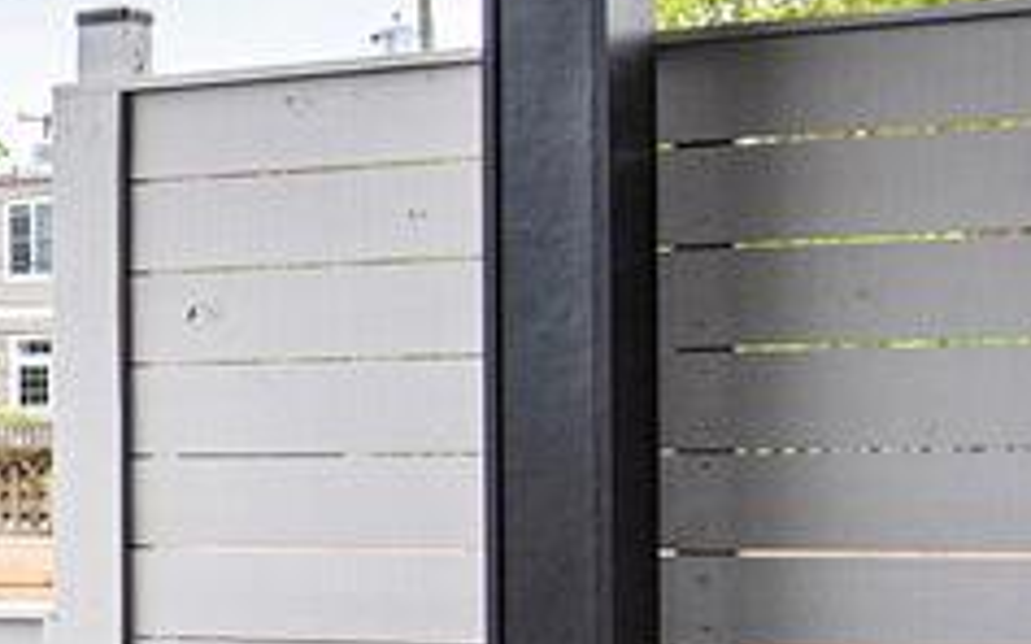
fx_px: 3343
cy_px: 557
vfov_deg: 10.9
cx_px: -861
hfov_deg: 15.1
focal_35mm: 119
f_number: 8
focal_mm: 16
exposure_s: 1/100
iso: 400
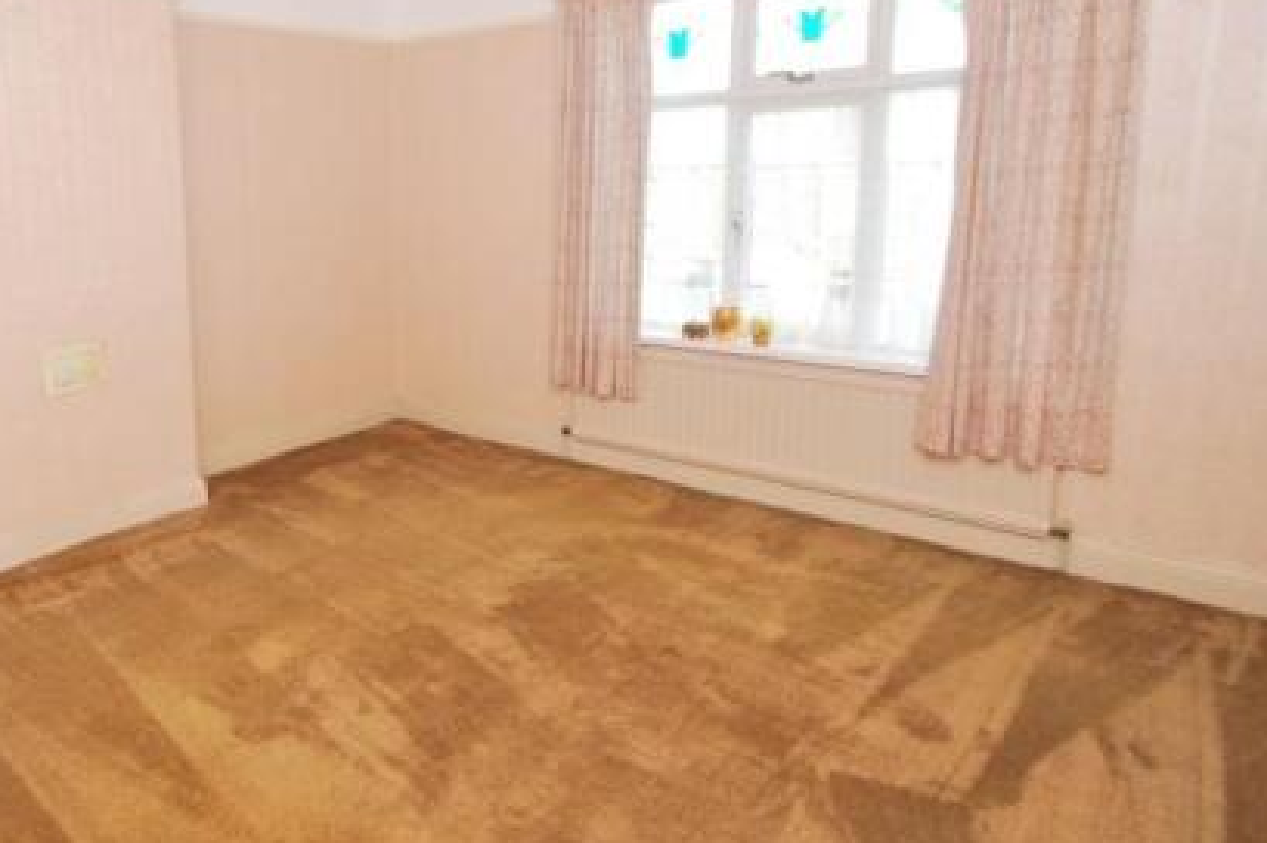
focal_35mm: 24
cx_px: 379
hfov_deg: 70.7
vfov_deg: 52.7
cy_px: 342
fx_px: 844
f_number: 4
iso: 200
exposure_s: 1/60
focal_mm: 10
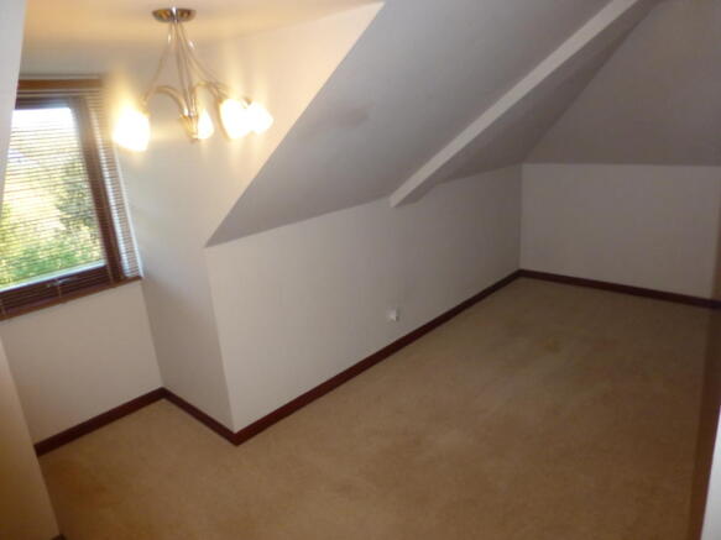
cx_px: 360
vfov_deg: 56.8
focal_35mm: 24
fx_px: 500
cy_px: 270
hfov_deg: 71.6
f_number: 3.3
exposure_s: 1/60
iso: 320
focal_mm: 4.3
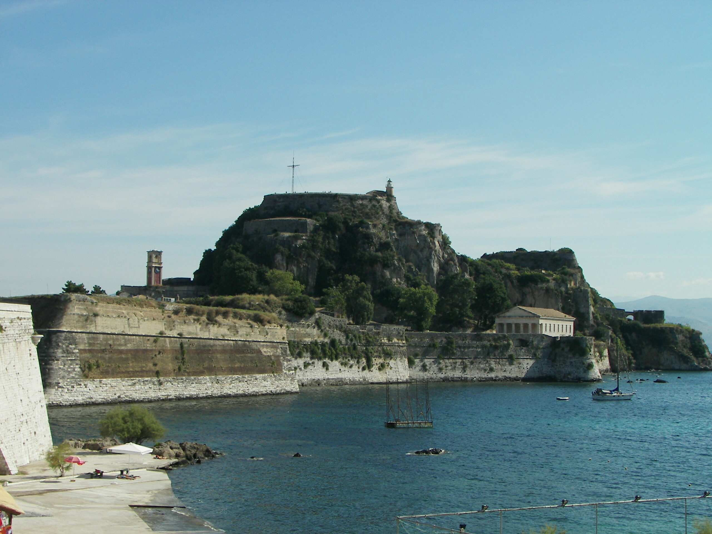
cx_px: 356
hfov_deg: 30.3
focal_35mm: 64
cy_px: 267
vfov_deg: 22.9
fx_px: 1316
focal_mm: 10.6
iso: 50
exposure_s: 1/640
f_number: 4
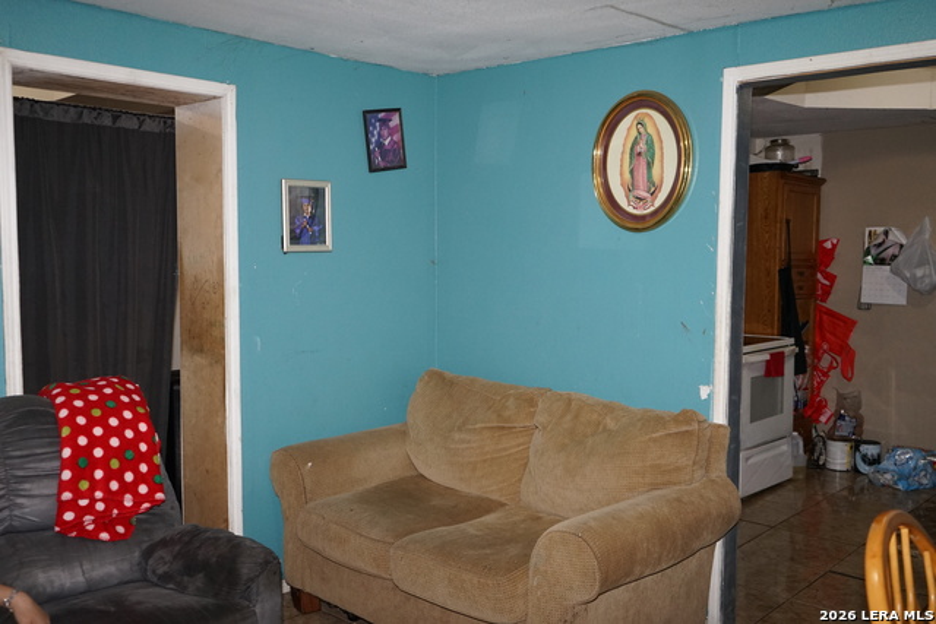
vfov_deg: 41.1
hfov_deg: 58.7
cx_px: 468
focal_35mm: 32
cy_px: 312
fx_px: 832
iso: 1600
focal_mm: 32
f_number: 4
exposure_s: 1/100
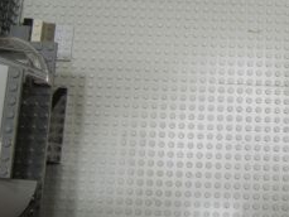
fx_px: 434
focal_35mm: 52
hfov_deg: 35.5
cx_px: 236
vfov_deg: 27.7
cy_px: 57
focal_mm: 8.13
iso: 71
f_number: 2.7
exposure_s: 1/7
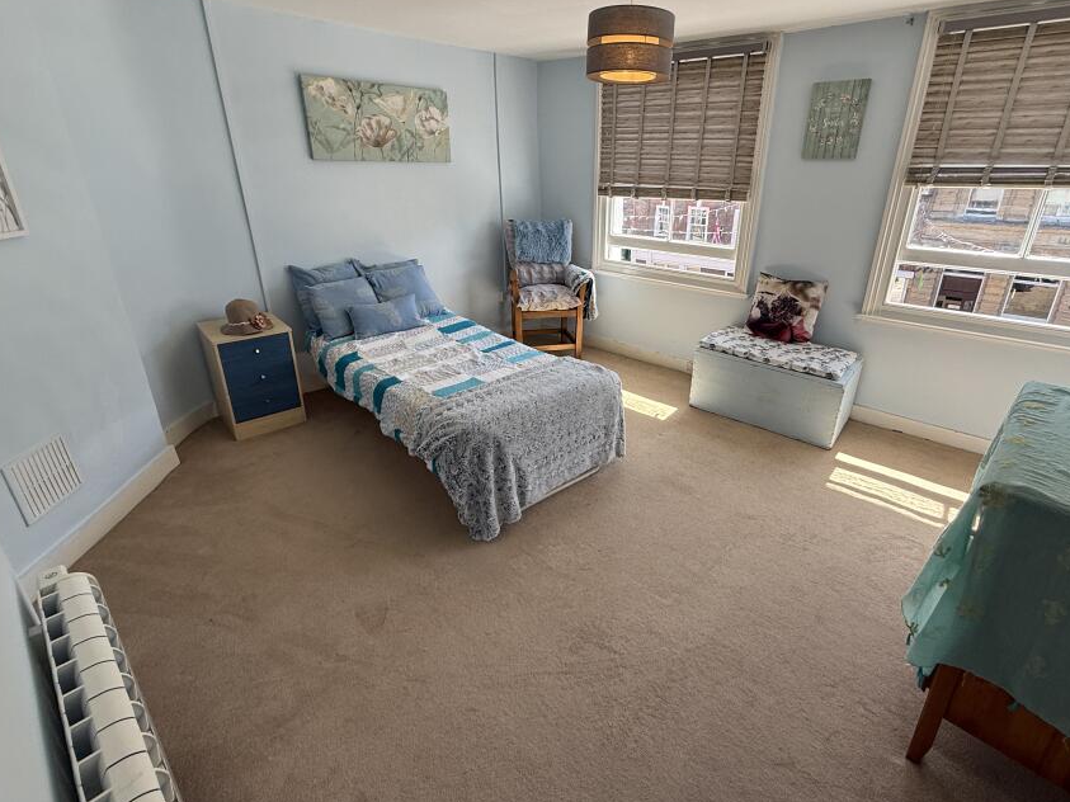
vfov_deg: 74.6
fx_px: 525
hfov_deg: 90.9
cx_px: 578
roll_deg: -0.6
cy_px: 372
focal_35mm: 17
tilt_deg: -21.8
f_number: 2.2
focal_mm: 2.22
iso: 64
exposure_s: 1/193
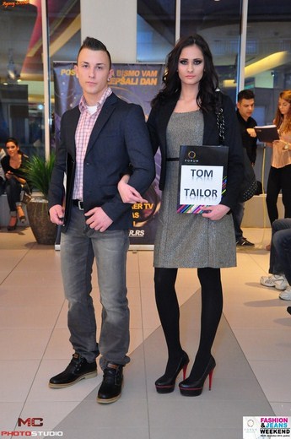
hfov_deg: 23.7
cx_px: 146
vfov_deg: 35.1
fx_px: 693
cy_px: 220
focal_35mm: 57
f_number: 4.5
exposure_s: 1/60
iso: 2000
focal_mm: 38
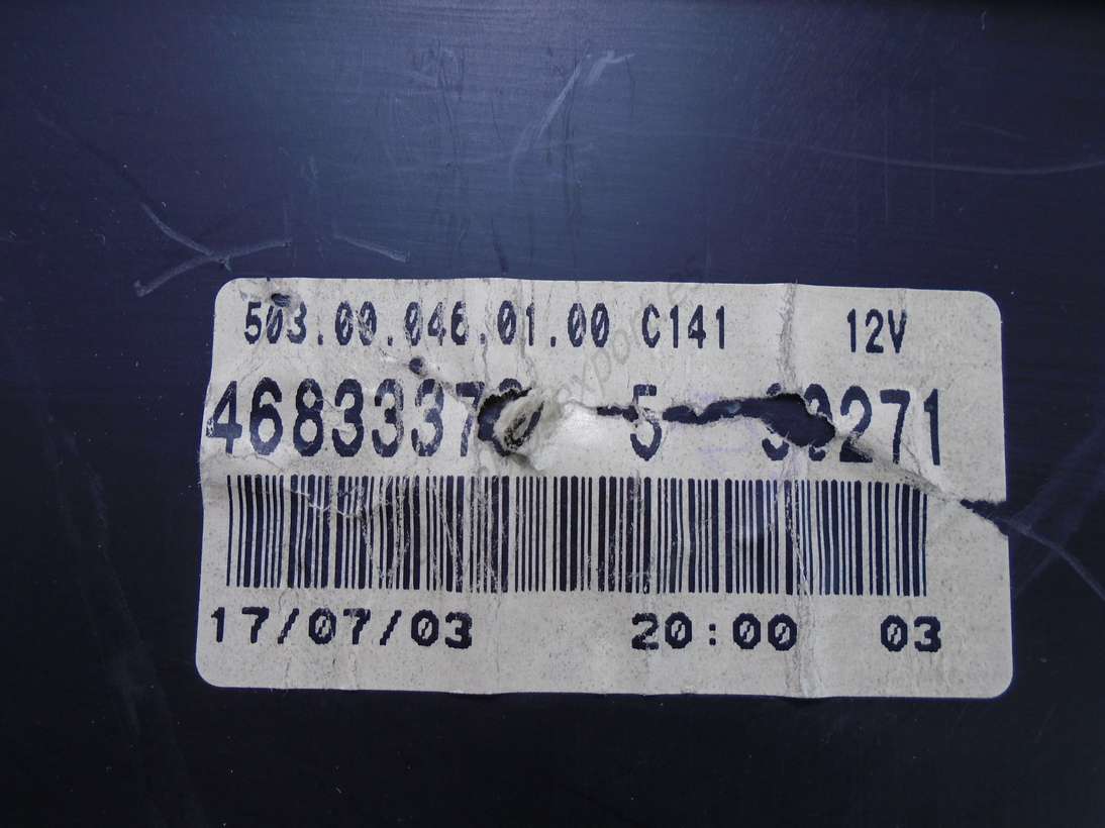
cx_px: 552
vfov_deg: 53.0
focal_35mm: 26
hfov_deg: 67.3
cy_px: 414
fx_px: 830
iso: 100
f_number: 3.2
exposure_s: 1/125
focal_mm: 4.6
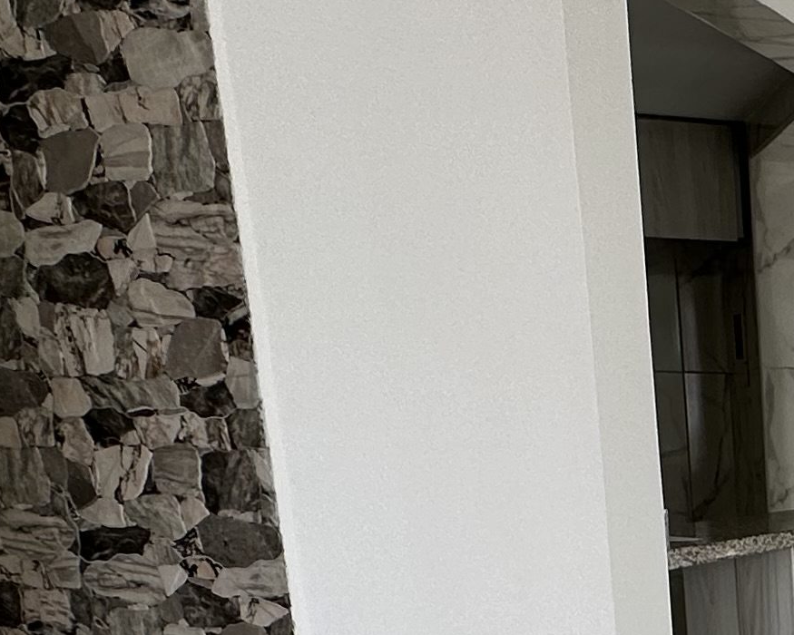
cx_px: 1142
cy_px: 842
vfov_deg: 21.7
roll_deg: -1.1
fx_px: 1480
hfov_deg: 24.4
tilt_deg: -14.7
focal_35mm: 63
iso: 40
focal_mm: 2.22
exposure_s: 1/229
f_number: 2.2
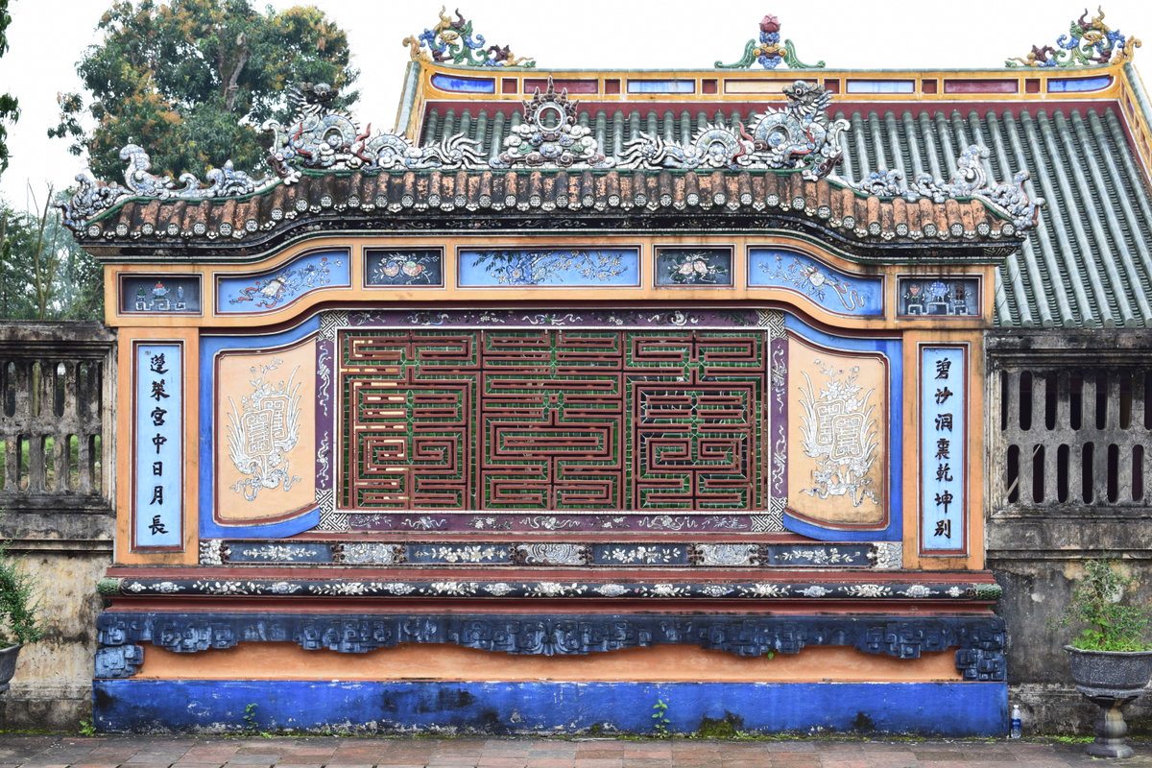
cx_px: 576
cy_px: 384
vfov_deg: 18.9
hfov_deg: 28.1
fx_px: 2304
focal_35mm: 72
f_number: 9
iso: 400
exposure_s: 1/160
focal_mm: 48
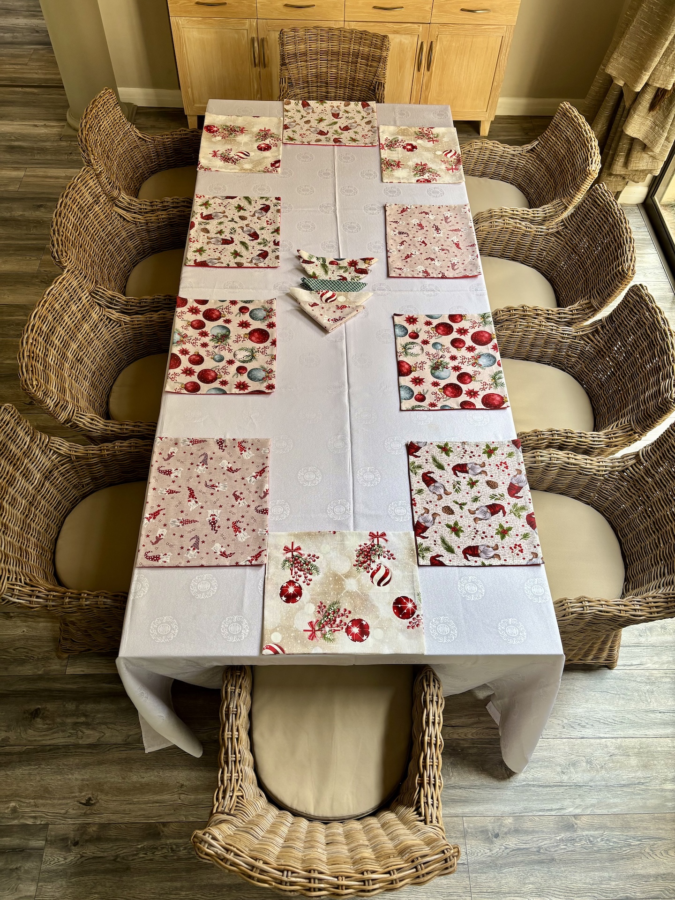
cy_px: 450
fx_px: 676
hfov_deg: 53.1
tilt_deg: -55.6
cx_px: 338
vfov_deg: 67.3
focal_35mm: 26
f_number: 1.6
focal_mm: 5.96
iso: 50
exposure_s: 1/121
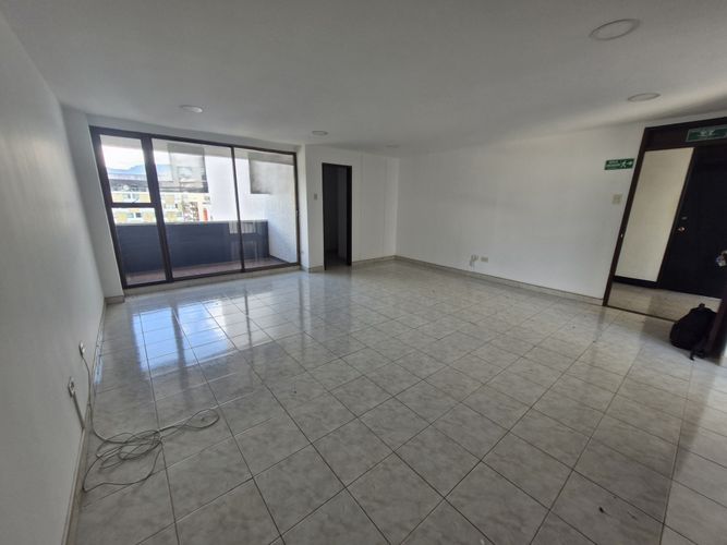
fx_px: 273
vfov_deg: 89.9
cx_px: 364
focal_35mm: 13
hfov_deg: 106.2
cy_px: 272
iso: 50
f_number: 2.2
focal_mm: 1.74
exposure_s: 1/120
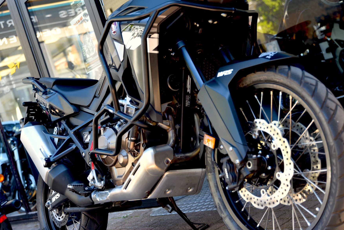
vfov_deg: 20.6
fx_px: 631
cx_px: 128
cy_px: 83
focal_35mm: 66
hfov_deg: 30.4
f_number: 2.8
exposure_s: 1/60
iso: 100
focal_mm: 45
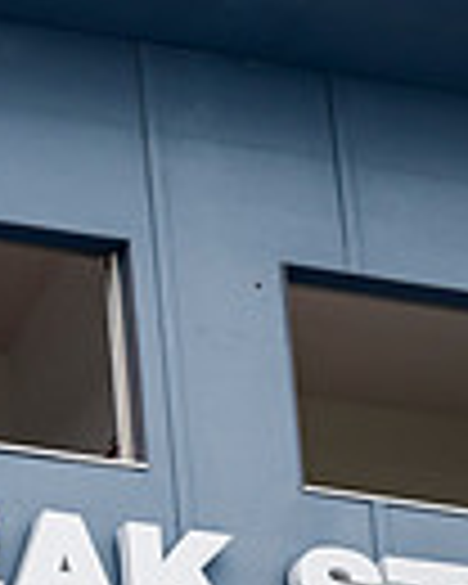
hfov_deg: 5.1
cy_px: 758
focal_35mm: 294
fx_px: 5090
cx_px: -594
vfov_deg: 6.5
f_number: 4
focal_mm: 70
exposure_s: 1/800
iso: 250
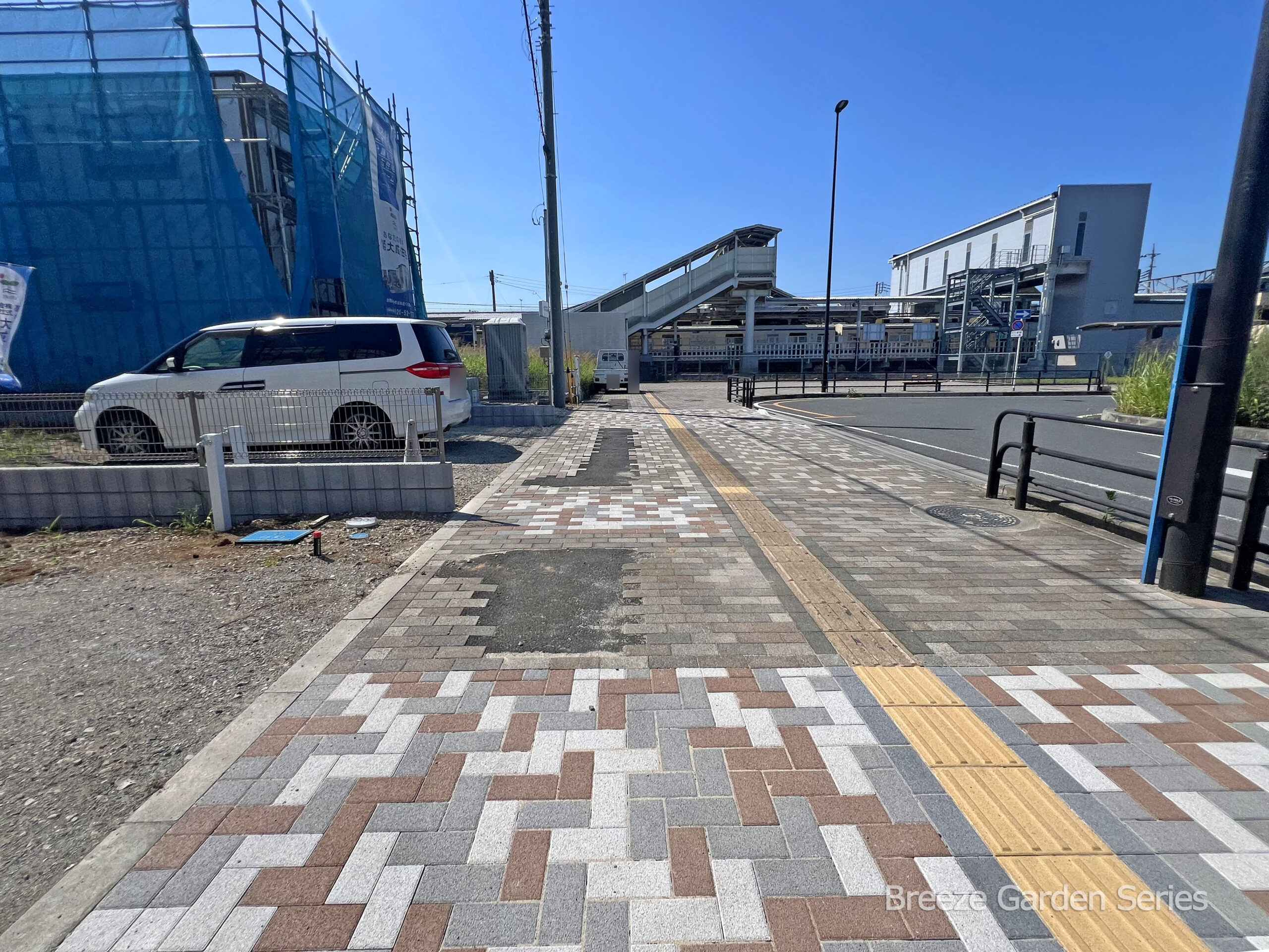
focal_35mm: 13
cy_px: 476
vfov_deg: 89.9
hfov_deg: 106.2
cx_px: 634
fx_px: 477
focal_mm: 1.57
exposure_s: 1/2660
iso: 32
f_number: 1.8
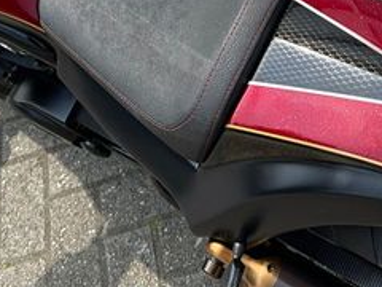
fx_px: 706
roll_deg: +23.5
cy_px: -43
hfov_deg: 30.2
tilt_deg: -44.7
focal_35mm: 64
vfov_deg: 21.5
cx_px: 154
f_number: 1.78
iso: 80
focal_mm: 6.86
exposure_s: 1/2203
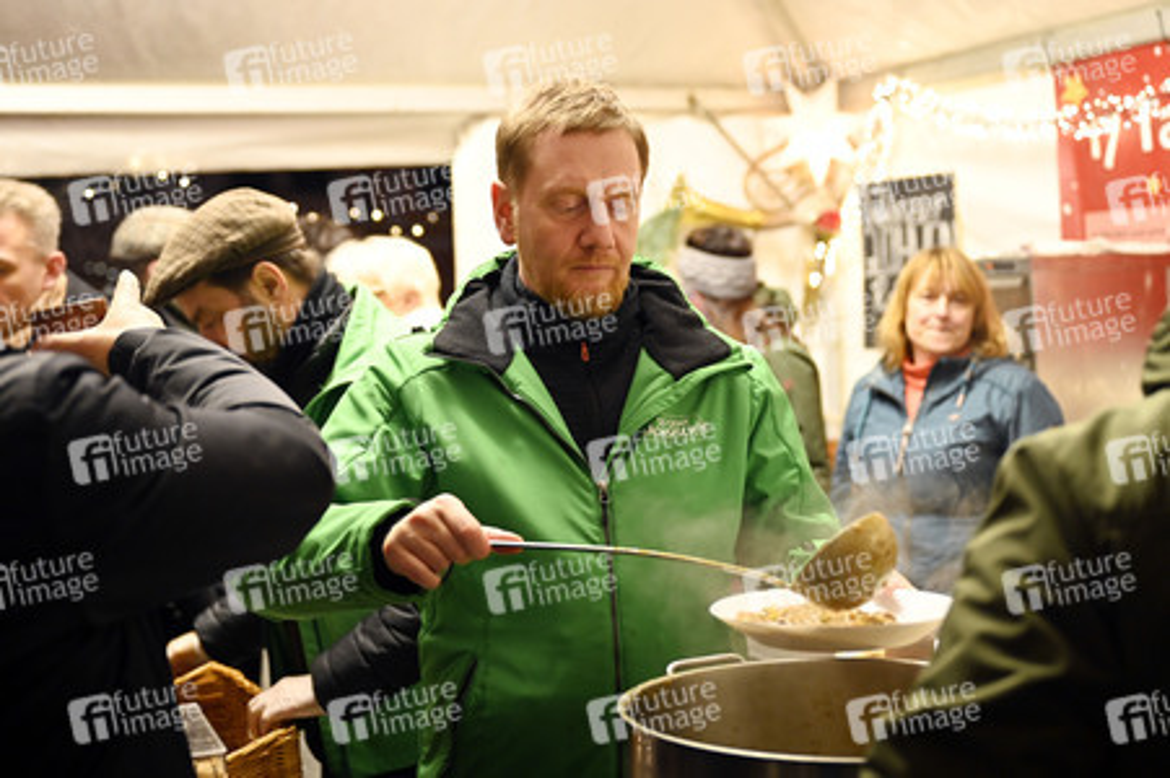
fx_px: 1526
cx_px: 585
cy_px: 389
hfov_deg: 41.9
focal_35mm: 47
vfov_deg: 28.6
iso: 1800
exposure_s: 1/125
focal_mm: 47
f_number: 2.8
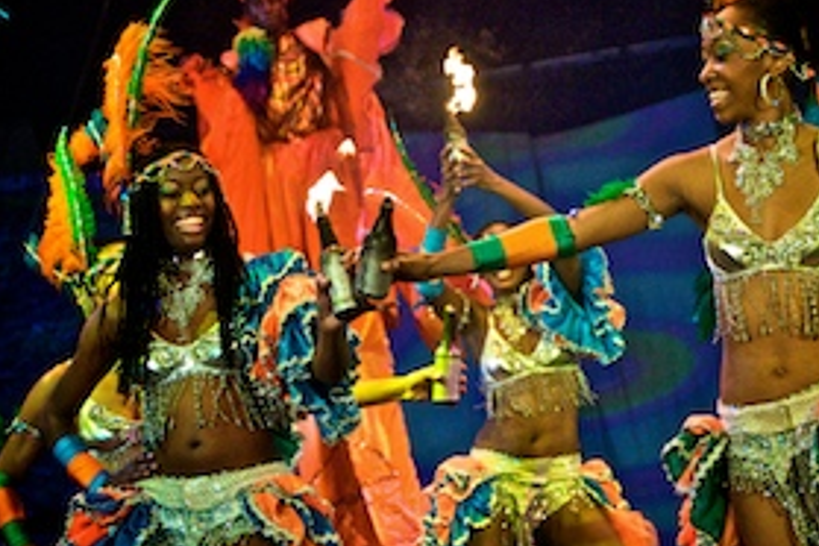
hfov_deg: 15.9
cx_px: 525
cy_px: 208
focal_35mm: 129
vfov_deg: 10.6
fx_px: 2935
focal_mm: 60
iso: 2500
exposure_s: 1/400
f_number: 4
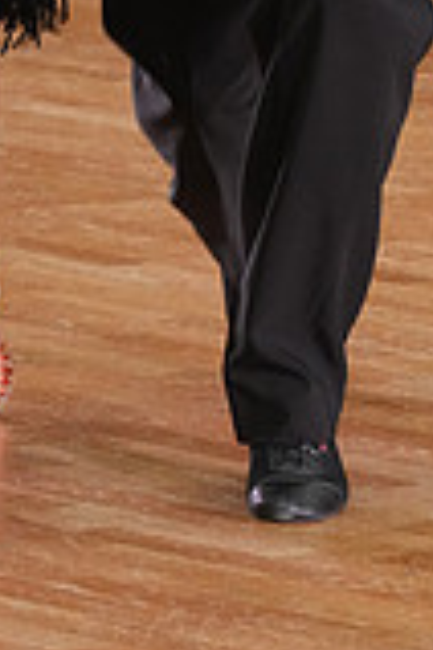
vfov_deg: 4.0
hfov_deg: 2.7
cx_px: 84
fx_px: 9201
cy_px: -397
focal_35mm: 510
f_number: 5.6
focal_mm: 140
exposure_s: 1/200
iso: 3200
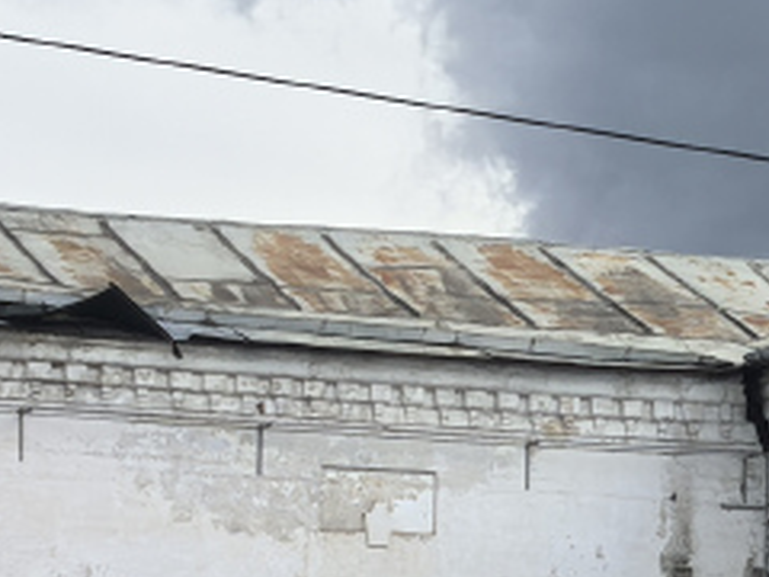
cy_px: 402
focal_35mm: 293
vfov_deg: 5.1
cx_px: 1221
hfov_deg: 6.7
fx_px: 6509
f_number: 2
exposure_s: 1/3509
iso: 160
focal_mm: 6.98
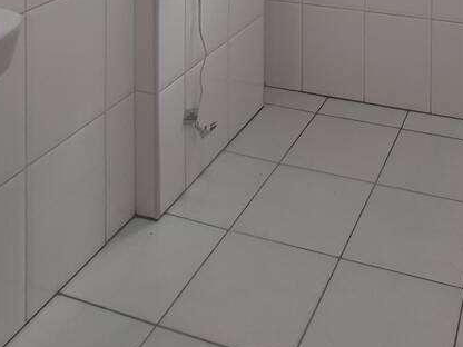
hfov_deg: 40.6
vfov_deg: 23.4
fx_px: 602
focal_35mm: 45
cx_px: 361
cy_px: -214
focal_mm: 1.8
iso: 64
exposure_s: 1/60
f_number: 2.2
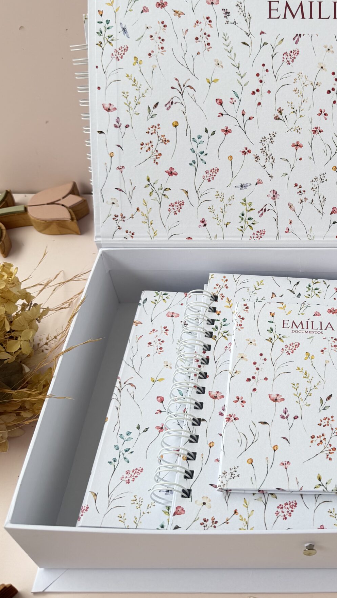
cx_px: 315
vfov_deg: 52.5
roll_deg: -2.0
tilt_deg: -44.6
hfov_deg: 29.6
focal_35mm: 38
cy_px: 247
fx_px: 604
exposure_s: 1/121
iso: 80
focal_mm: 6.76
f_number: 1.78
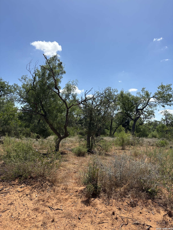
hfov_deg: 53.1
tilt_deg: +4.1
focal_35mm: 26
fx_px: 173
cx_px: 86
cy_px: 115
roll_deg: -1.1
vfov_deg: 67.3
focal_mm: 5.96
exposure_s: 1/4065
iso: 50
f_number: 1.6
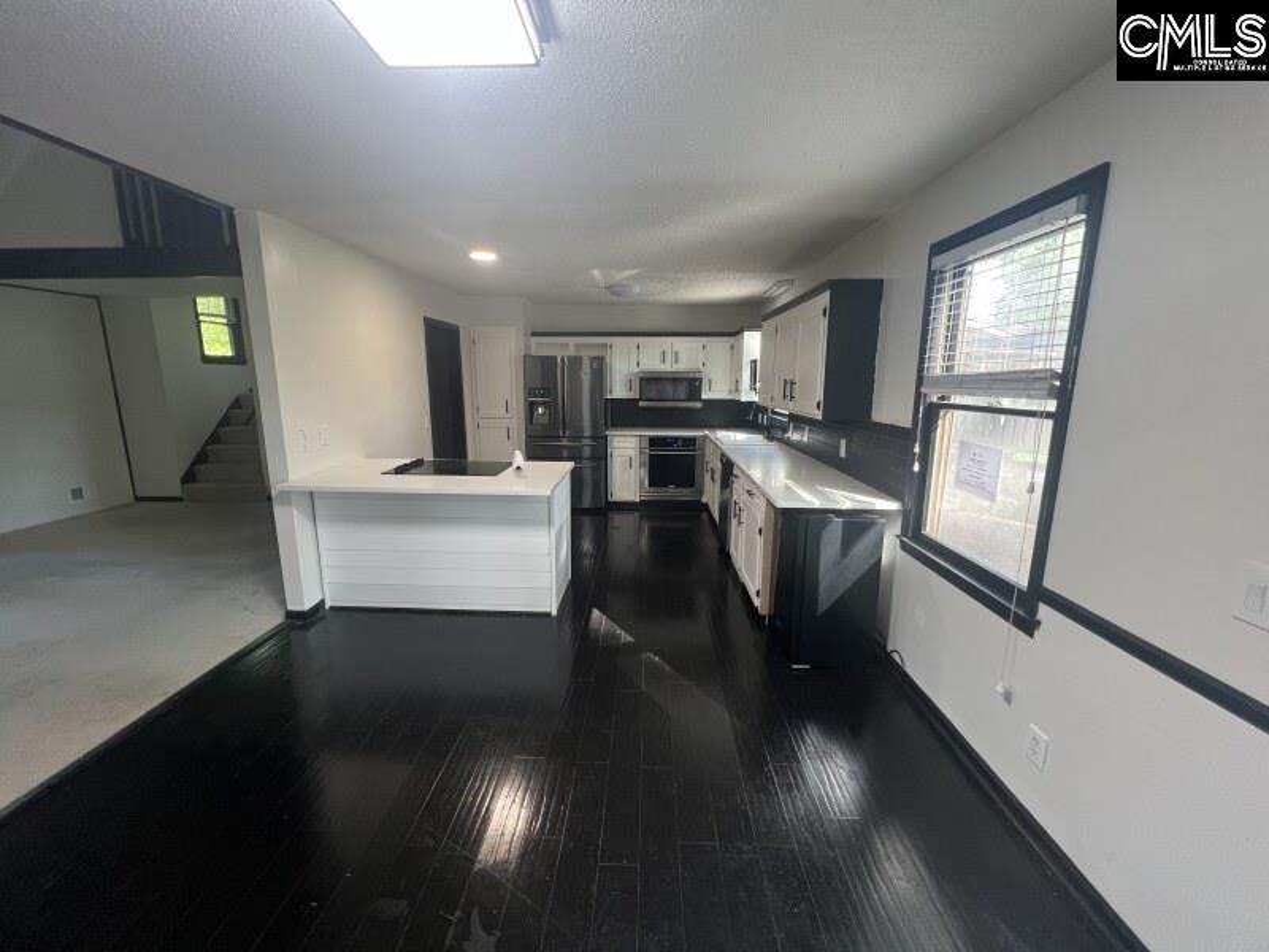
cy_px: 476
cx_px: 634
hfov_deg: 106.2
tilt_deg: -11.1
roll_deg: -0.1
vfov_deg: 89.9
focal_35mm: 13
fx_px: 477
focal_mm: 1.57
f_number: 1.8
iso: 250
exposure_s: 1/60
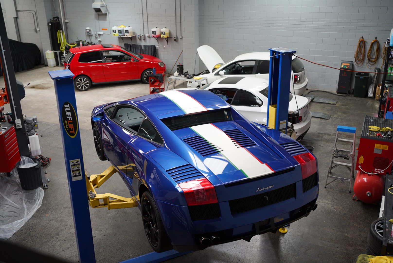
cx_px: 196
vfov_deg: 37.9
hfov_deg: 54.4
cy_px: 132
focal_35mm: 35
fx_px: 382
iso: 200
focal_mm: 35
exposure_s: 1/60
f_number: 4
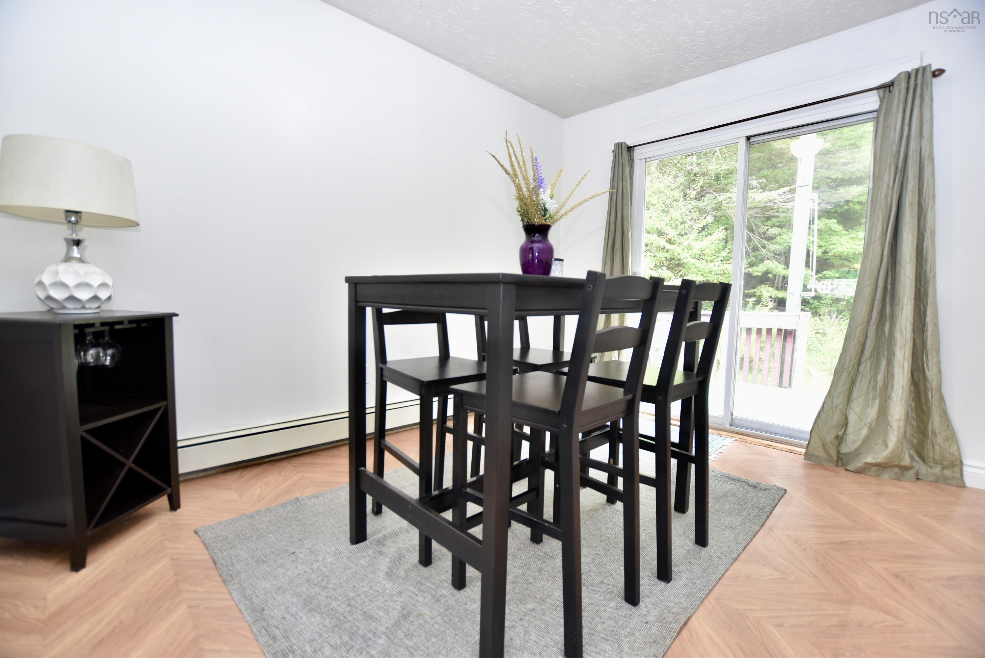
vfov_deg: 77.4
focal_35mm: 15
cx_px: 492
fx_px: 411
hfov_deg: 100.3
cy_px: 329
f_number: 3.5
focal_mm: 10
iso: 200
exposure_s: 1/15
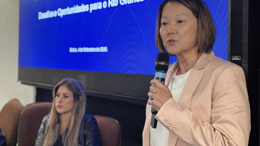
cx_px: 129
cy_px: 59
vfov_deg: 22.6
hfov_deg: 39.2
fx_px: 365
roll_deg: -0.8
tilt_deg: -0.4
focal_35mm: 53
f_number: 1.78
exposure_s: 1/40
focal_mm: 6.86
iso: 500
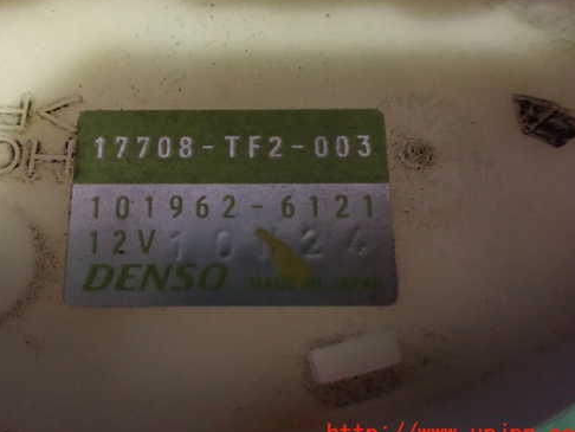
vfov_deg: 38.6
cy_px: 183
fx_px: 615
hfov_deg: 49.9
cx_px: 239
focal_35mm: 37
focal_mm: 5.4
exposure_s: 1/30
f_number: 2.3
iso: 1000
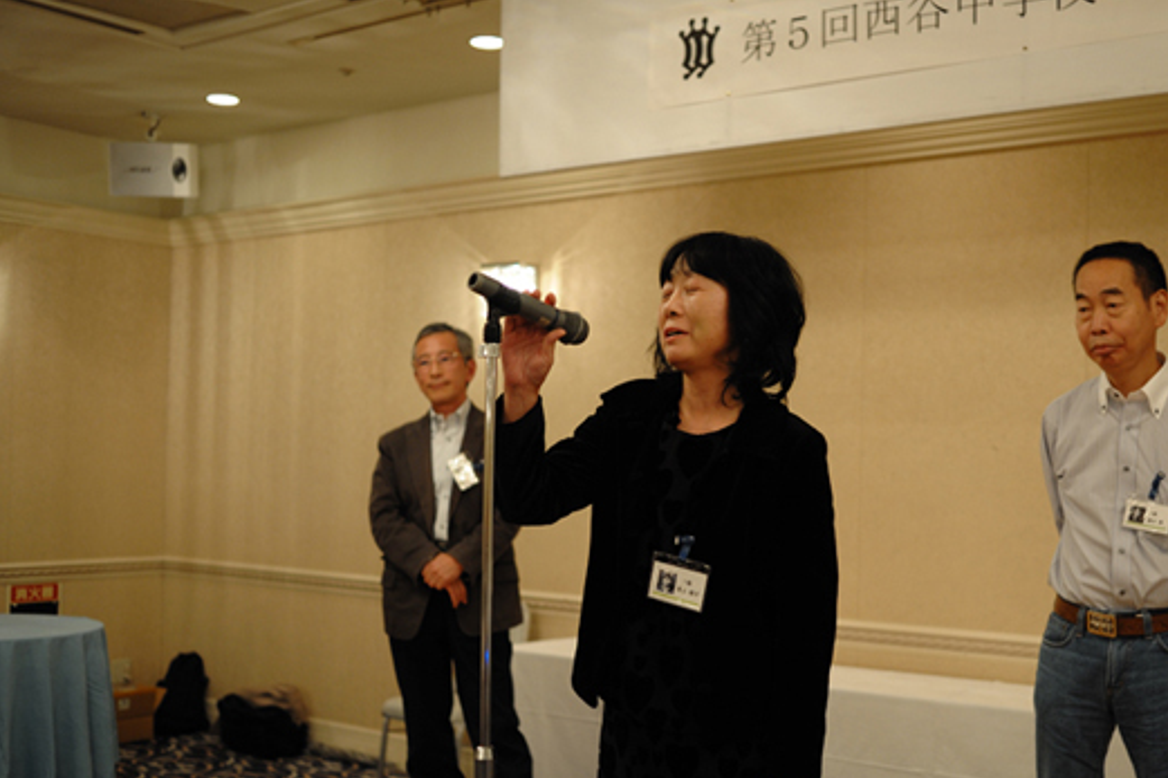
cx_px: 713
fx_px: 1395
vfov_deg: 31.1
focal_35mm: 43
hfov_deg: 45.1
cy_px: 442
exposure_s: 1/100
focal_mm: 35
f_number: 2.8
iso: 1100
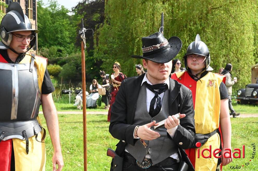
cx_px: 129
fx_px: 501
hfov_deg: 28.9
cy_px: 86
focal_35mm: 70
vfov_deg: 19.4
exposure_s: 1/3200
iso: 12800
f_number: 14
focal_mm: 70
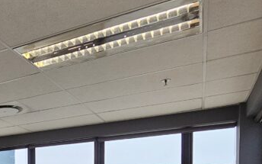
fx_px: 293
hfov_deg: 39.1
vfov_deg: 27.0
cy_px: 205
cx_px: -30
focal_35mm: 41
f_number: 2.2
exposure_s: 1/71
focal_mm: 2.2
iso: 125
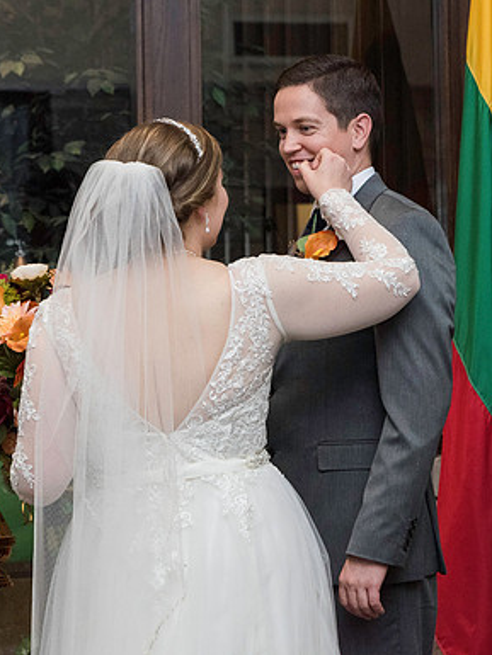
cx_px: 322
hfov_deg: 11.4
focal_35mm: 130
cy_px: 222
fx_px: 2462
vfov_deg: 15.1
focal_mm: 68
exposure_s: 1/160
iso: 1250
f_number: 4.5
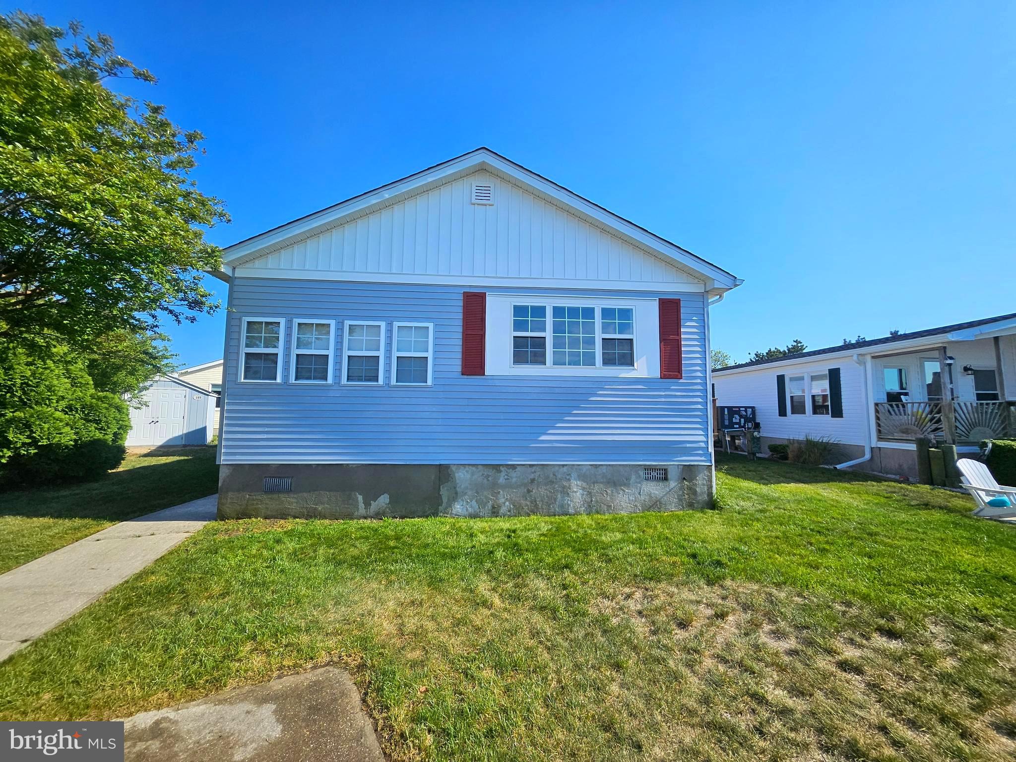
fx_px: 382
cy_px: 381
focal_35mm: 13
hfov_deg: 106.2
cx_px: 508
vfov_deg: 89.9
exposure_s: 1/1484
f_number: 2.2
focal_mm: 1.74
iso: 32
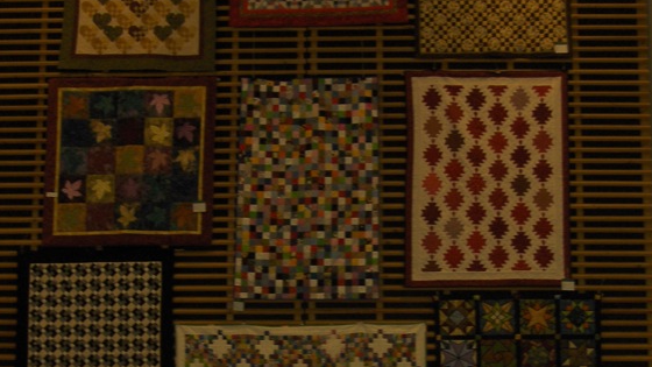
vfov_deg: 15.8
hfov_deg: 27.9
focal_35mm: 76
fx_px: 1314
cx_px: 327
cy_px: 299
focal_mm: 8.3
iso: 100
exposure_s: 1/60
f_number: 3.7
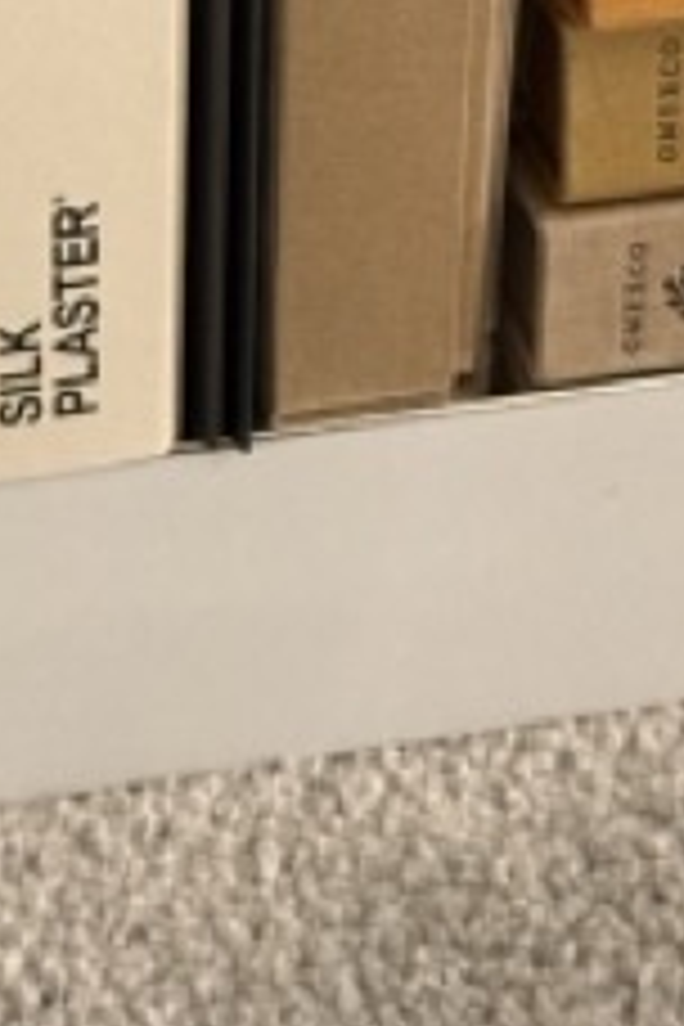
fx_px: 3990
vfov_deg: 14.3
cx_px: 0
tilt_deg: -35.9
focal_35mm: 140
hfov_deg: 9.7
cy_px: -94
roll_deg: +0.5
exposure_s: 1/40
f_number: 1.78
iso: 400
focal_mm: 6.76
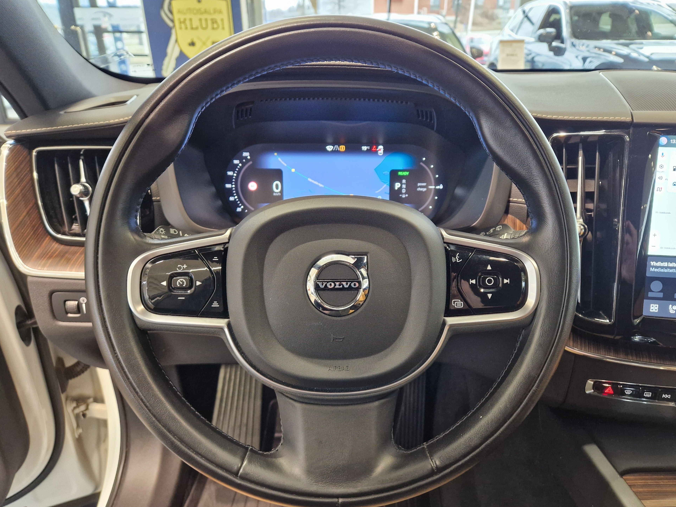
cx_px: 343
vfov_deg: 56.8
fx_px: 469
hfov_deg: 71.6
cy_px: 263
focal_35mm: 24
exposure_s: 1/100
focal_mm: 5.4
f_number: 1.8
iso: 400
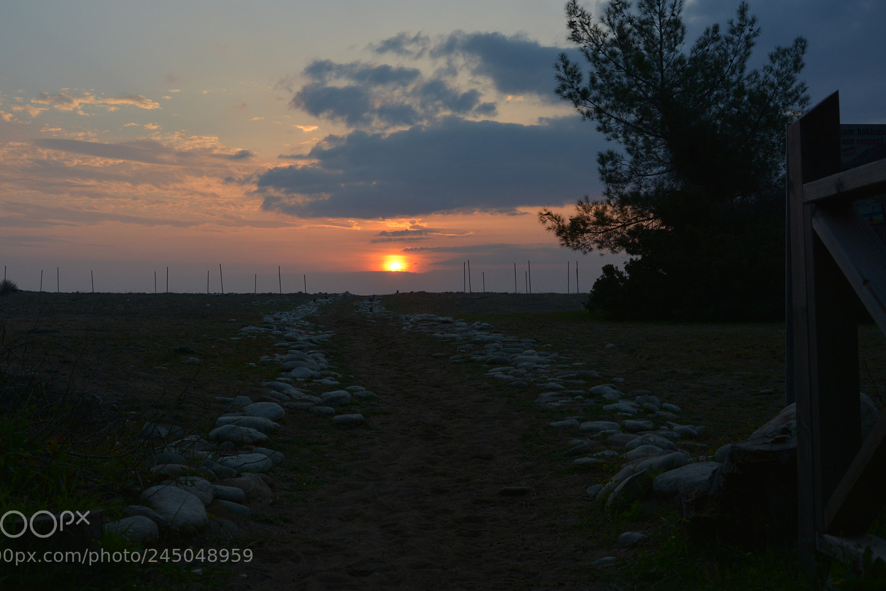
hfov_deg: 43.6
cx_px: 417
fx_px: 1107
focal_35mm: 45
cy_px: 286
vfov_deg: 29.9
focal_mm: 28
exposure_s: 1/320
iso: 250
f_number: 7.1
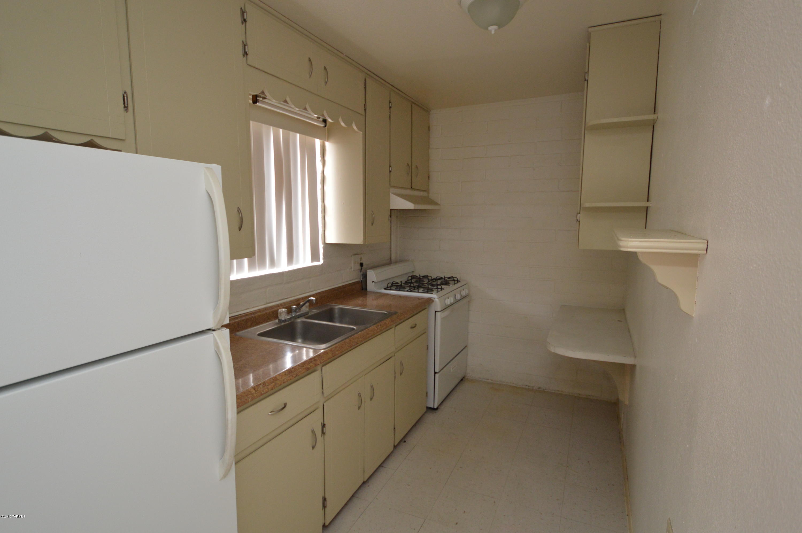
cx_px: 401
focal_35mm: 18
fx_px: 401
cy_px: 266
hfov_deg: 90.1
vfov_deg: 67.3
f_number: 3.8
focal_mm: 12
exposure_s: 1/60
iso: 800
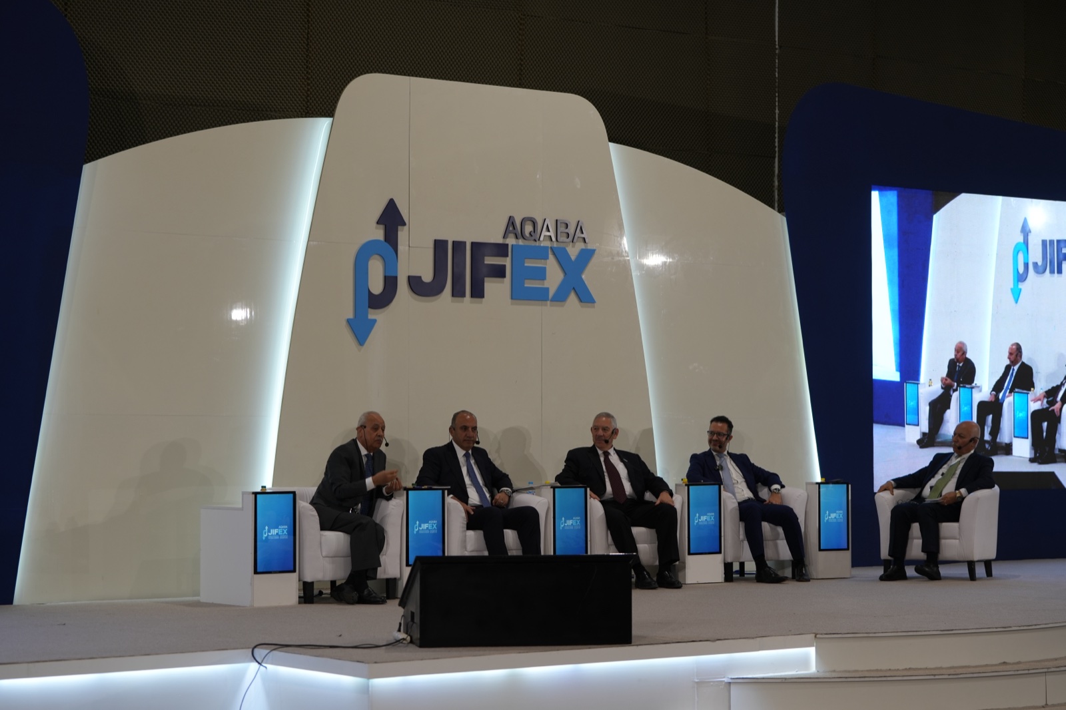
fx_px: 2368
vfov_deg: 17.1
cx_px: 533
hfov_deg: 25.4
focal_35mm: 80
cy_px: 355
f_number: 4
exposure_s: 1/80
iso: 250
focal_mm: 80
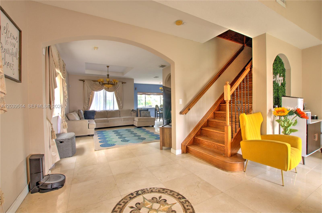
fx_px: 134
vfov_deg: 77.1
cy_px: 106
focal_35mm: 15
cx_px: 161
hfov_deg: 100.5
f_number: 11
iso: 400
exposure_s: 1/4
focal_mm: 10
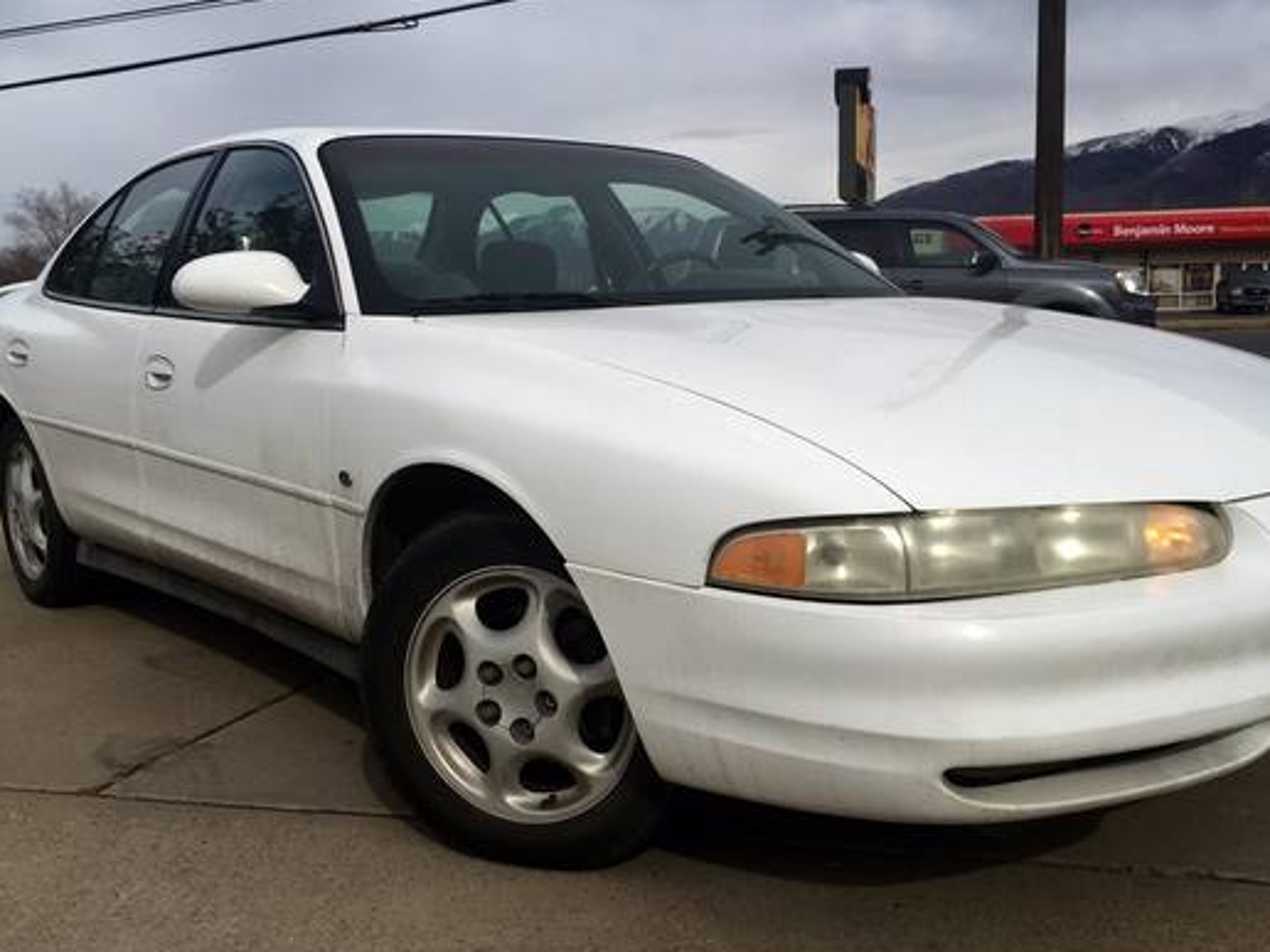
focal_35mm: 36
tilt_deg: -7.5
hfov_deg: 51.2
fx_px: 1321
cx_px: 706
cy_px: 507
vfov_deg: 39.6
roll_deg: -0.1
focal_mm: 4.15
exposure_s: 1/2326
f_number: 2.2
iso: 32
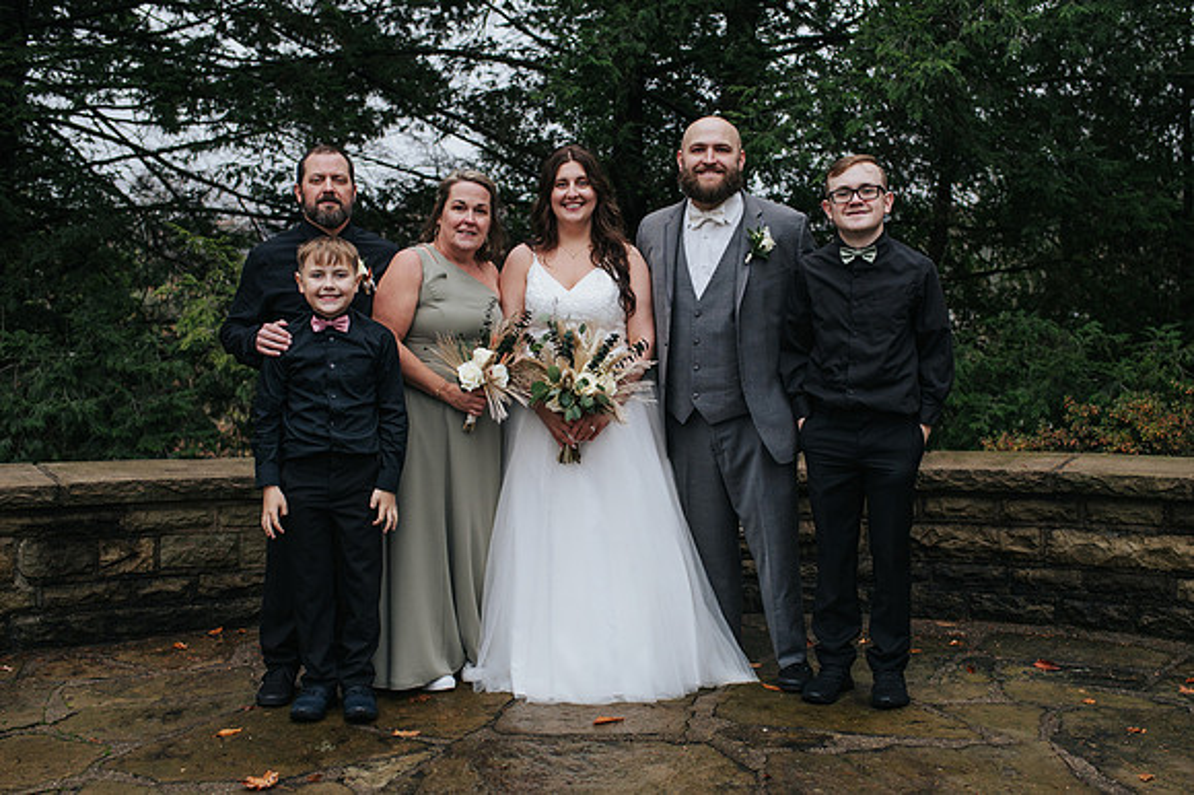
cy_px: 424
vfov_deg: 33.8
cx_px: 621
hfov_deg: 49.1
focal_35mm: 39
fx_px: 1308
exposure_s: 1/320
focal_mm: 35
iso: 800
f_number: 3.2
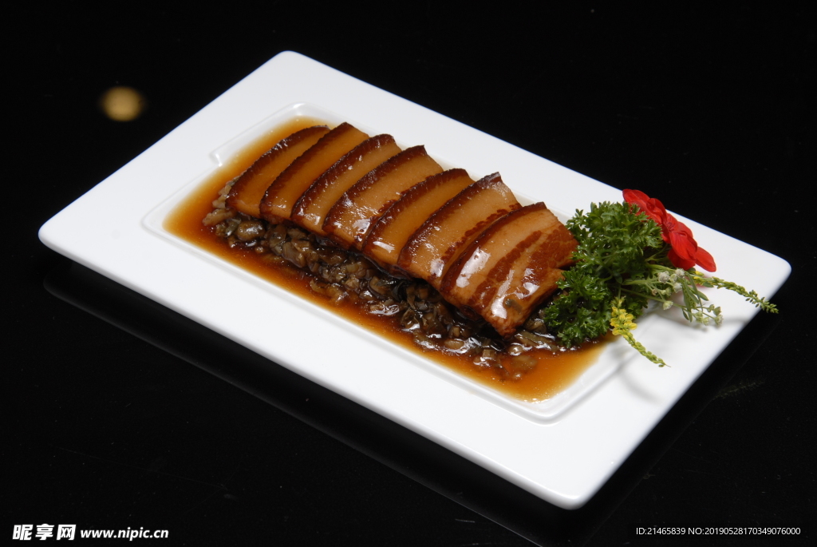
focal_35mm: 99
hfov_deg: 20.6
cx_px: 408
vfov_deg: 13.9
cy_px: 274
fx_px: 2249
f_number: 11
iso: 200
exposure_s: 1/125
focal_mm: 66
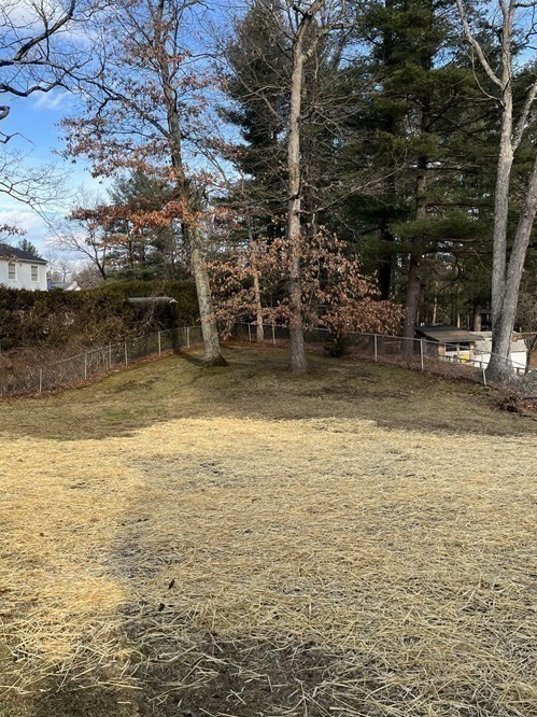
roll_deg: +2.4
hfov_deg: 46.7
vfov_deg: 59.8
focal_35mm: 30
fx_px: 621
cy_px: 319
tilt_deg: -0.7
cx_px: 235
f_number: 1.6
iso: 50
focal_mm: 5.1
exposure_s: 1/833
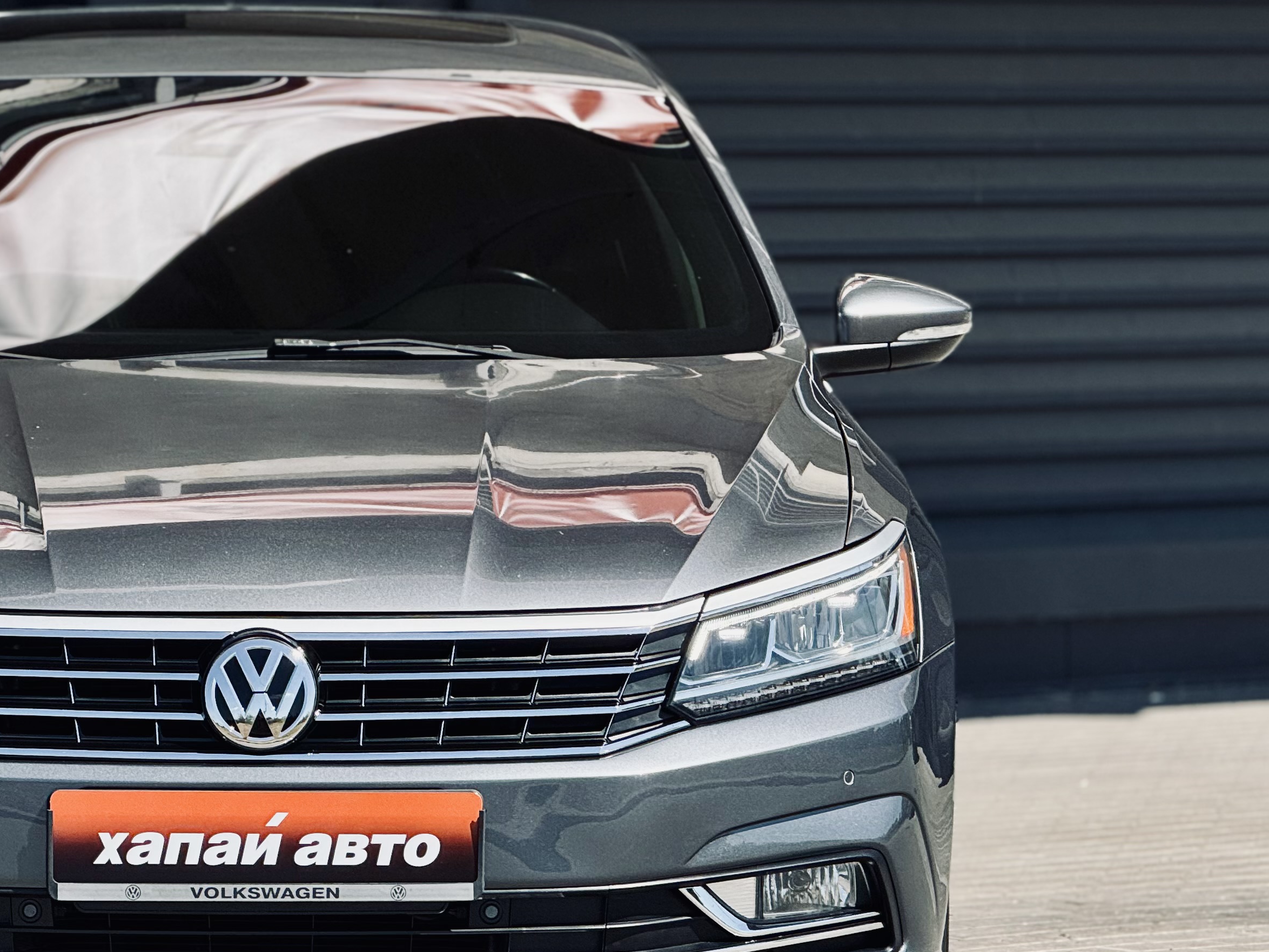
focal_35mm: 206
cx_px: 240
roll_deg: +0.4
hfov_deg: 9.6
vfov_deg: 7.2
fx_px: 7552
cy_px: 548
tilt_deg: -2.1
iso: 50
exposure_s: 1/1916
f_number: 2.8
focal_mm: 15.66
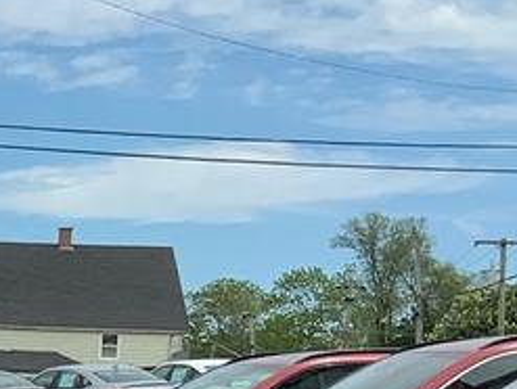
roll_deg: -1.9
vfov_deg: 9.7
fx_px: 2244
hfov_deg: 11.8
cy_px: 498
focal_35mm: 150
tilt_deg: -3.8
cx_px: -519
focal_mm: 3
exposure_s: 1/2801
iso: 20
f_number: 1.8
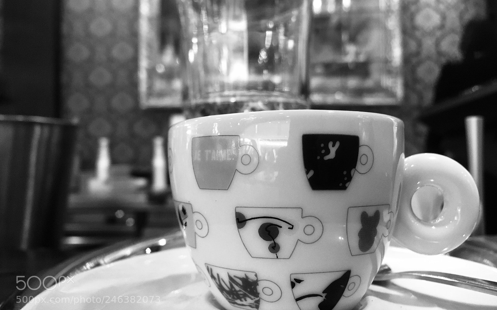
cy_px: 137
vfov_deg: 40.5
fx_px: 420
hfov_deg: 61.2
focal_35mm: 31
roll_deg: -0.1
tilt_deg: +1.3
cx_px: 247
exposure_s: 1/25
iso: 200
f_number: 2.2
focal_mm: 4.15
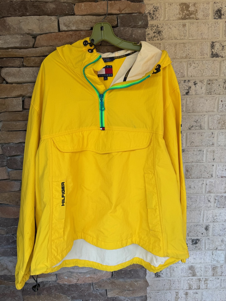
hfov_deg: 56.8
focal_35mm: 24
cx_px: 113
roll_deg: +2.3
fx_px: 209
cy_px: 150
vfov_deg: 71.6
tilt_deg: -9.5
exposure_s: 1/121
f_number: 1.78
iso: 64
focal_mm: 6.76
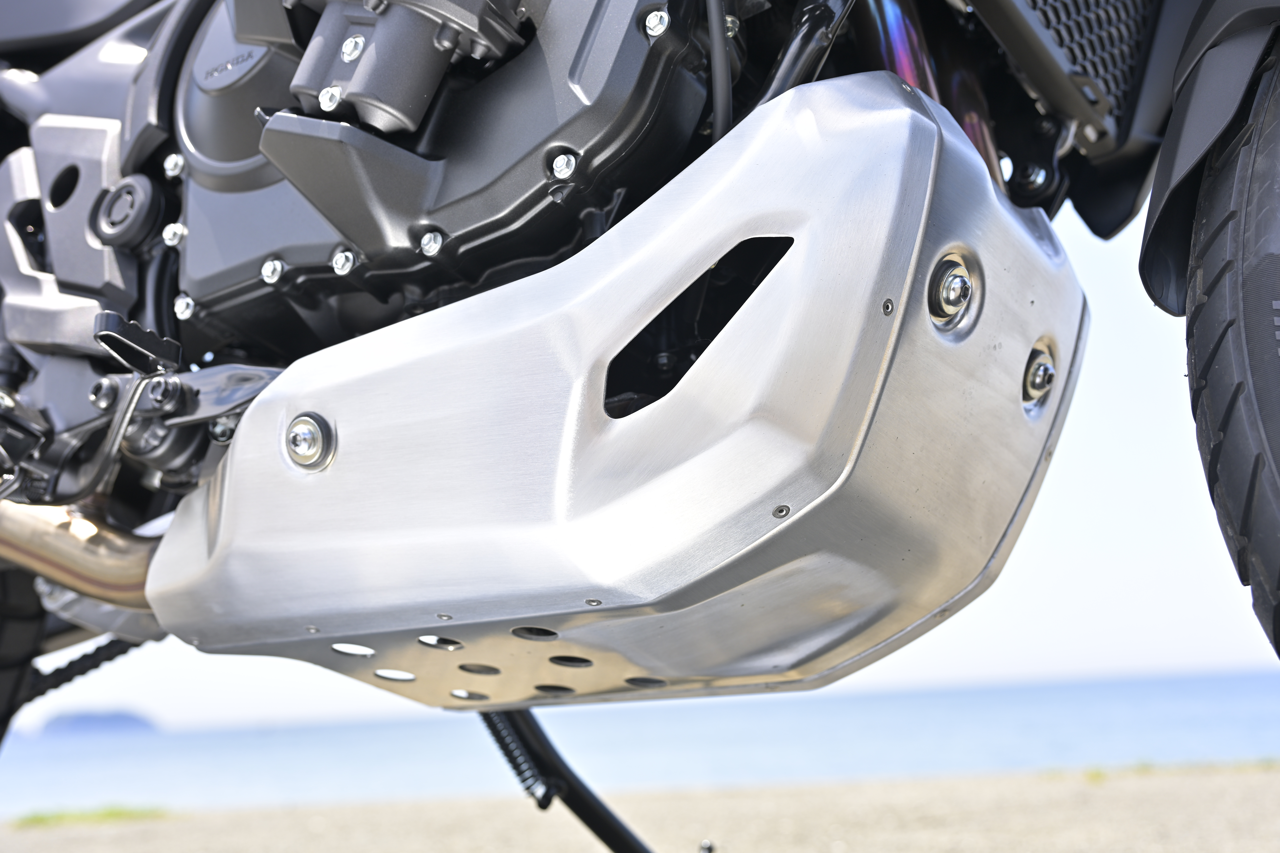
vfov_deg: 29.2
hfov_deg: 42.7
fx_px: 1635
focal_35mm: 46
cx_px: 640
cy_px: 426
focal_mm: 46
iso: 100
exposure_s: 1/320
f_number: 4.5
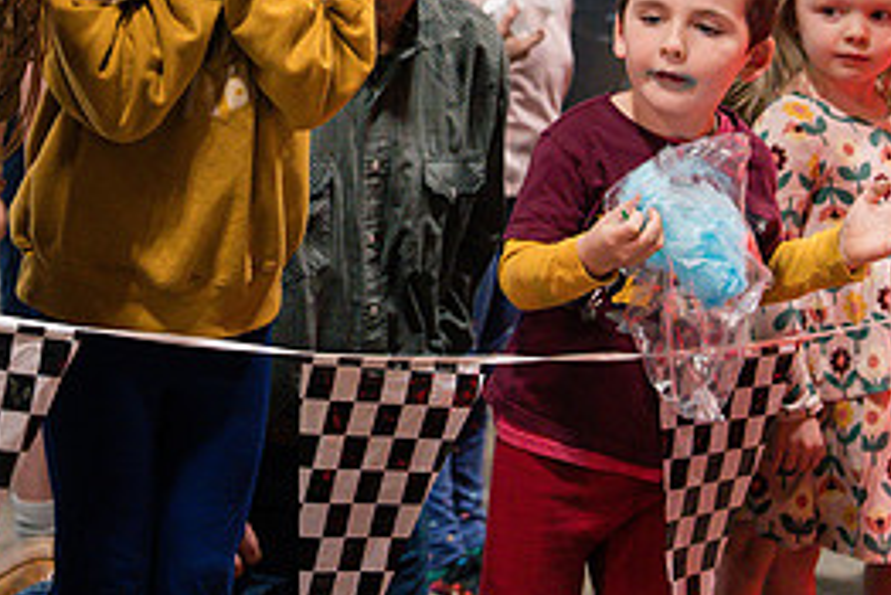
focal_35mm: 155
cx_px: 231
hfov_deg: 13.2
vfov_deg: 8.8
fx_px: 3838
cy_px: 19
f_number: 2.8
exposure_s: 1/320
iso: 2500
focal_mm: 70
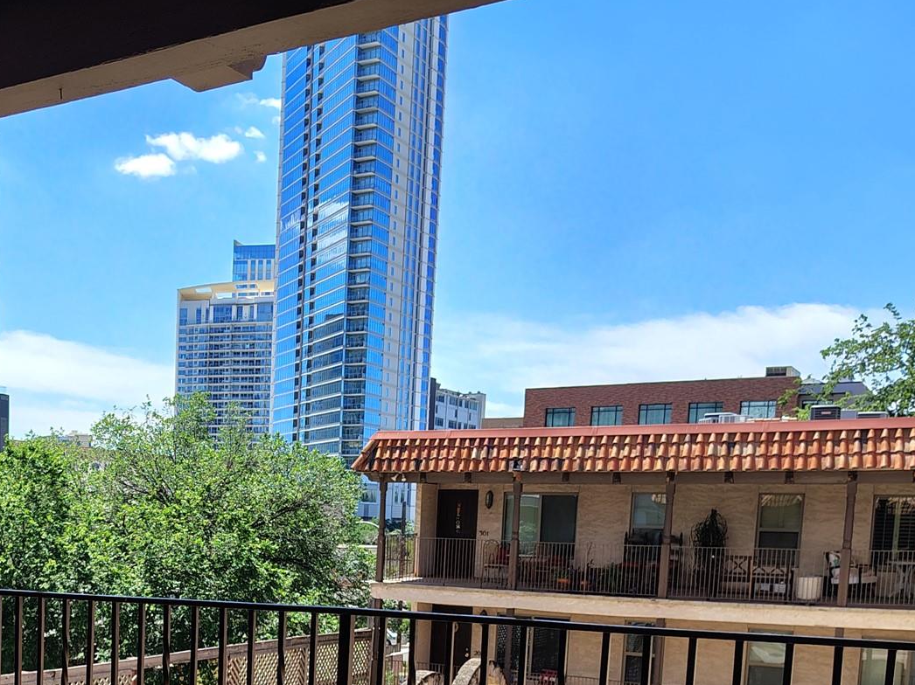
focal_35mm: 47
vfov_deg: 29.2
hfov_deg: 38.7
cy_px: 653
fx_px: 1242
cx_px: 162
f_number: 1.8
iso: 100
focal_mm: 5.56
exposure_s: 1/728
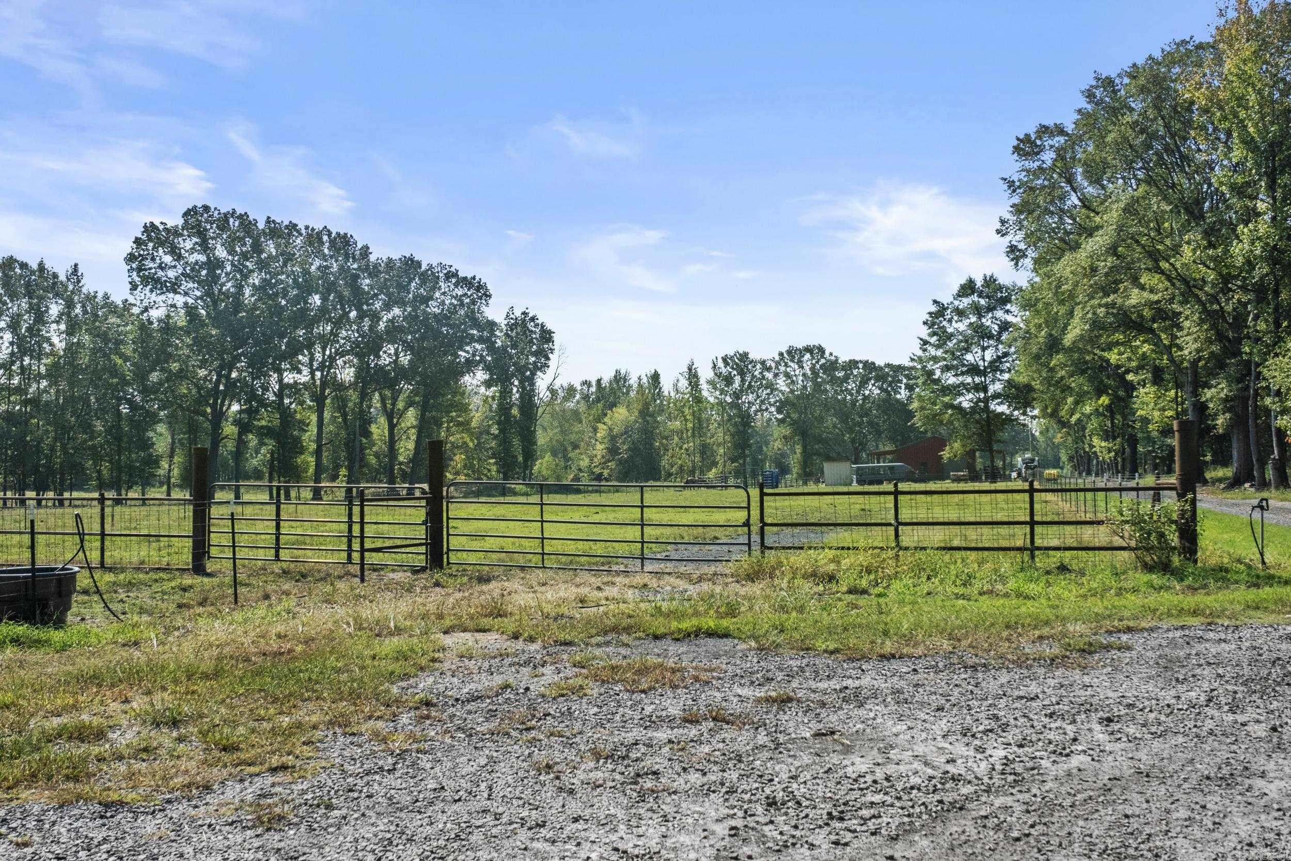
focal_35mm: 31
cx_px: 646
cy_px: 430
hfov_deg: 60.3
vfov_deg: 42.3
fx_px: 1112
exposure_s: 1/3200
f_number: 8
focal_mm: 20.6
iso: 400
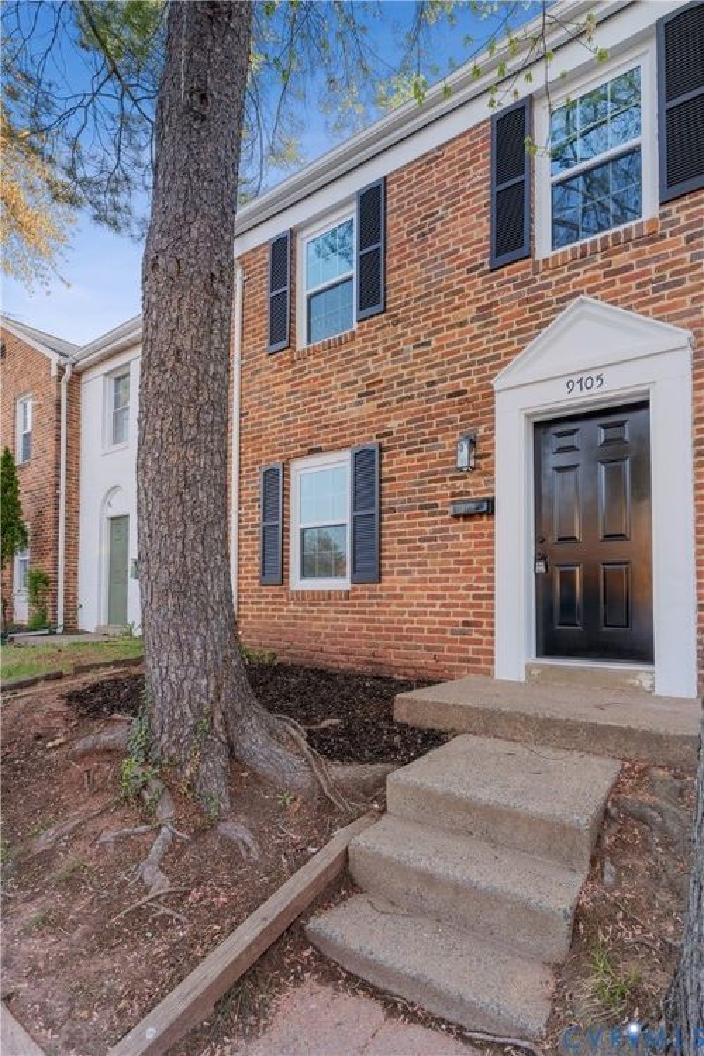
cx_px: 352
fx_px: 499
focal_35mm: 17
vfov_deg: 93.3
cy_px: 528
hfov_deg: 70.4
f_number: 8
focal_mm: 17
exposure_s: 1/80
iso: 50
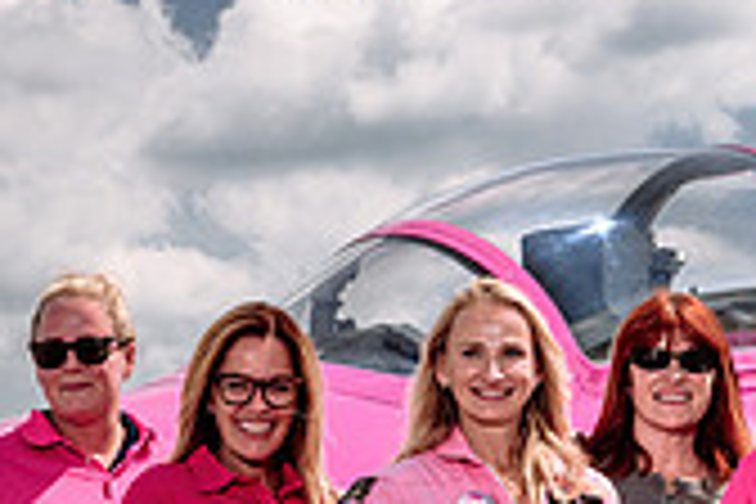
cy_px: 470
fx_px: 4137
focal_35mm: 197
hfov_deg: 10.4
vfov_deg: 7.0
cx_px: 369
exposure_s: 1/250
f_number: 6.3
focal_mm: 48
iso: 64
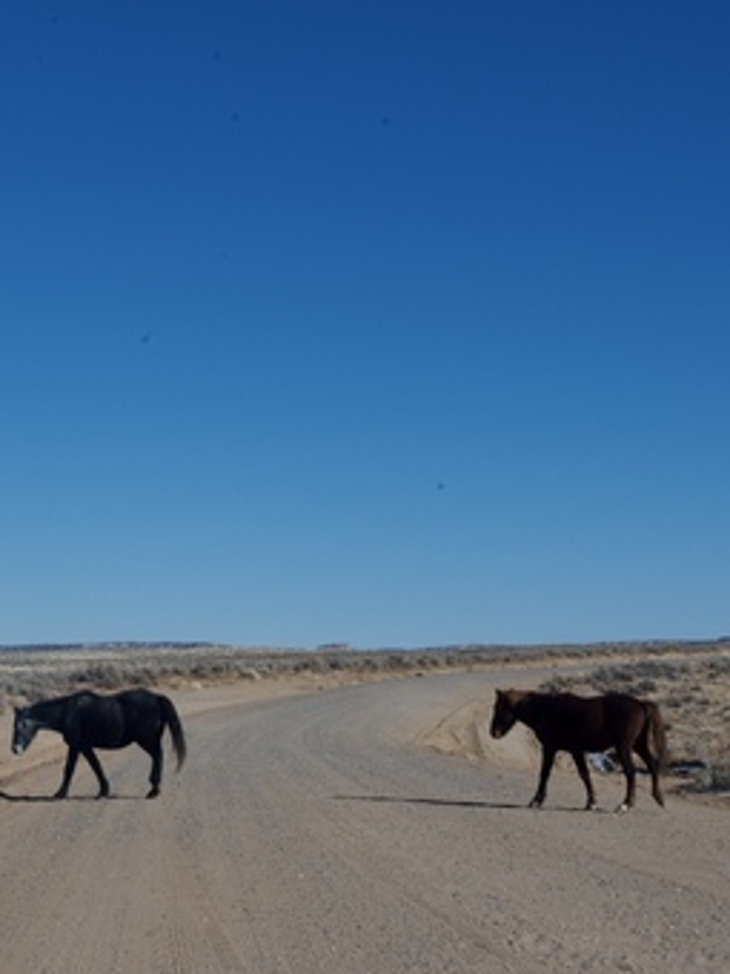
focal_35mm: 95
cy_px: 484
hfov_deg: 15.5
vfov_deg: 20.7
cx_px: 157
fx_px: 2671
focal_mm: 40
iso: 100
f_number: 25
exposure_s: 1/60
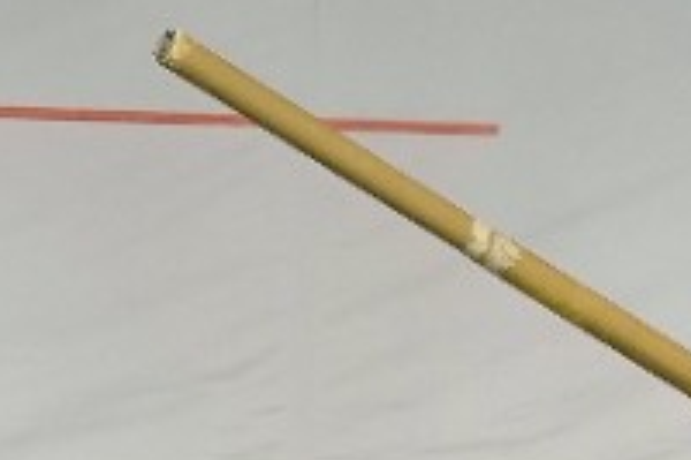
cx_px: 1185
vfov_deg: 5.1
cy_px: 572
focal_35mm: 266
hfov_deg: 7.5
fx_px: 5101
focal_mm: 38
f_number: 4
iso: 640
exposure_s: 1/160
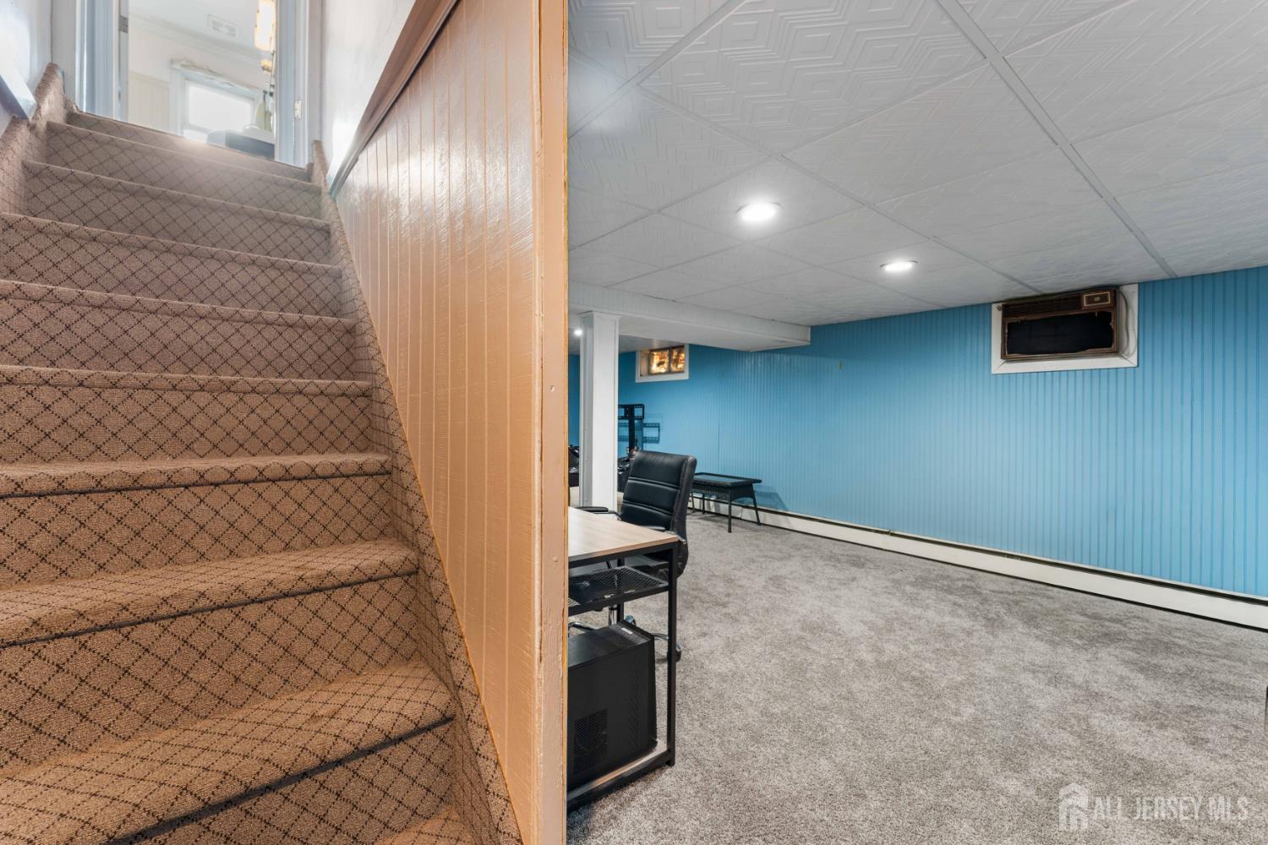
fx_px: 493
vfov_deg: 81.2
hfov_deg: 104.3
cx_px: 634
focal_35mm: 14
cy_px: 422
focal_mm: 14
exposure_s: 1/20
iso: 320
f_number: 7.1
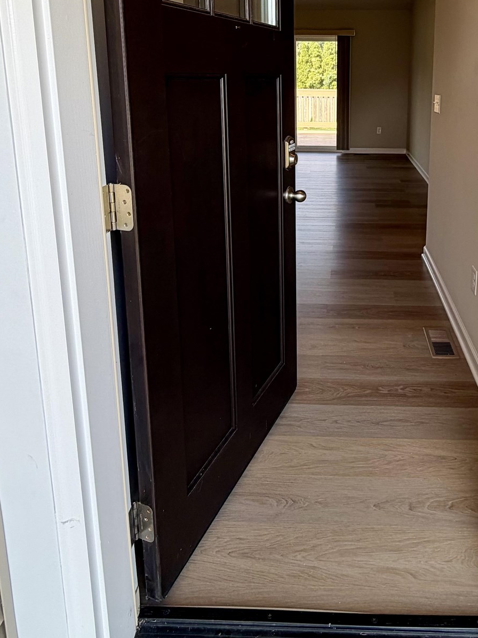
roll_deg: -0.4
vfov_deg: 61.8
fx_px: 497
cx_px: 334
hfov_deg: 50.0
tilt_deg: -10.3
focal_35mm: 27
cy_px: 163
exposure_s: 1/120
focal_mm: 2.22
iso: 40
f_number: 2.2
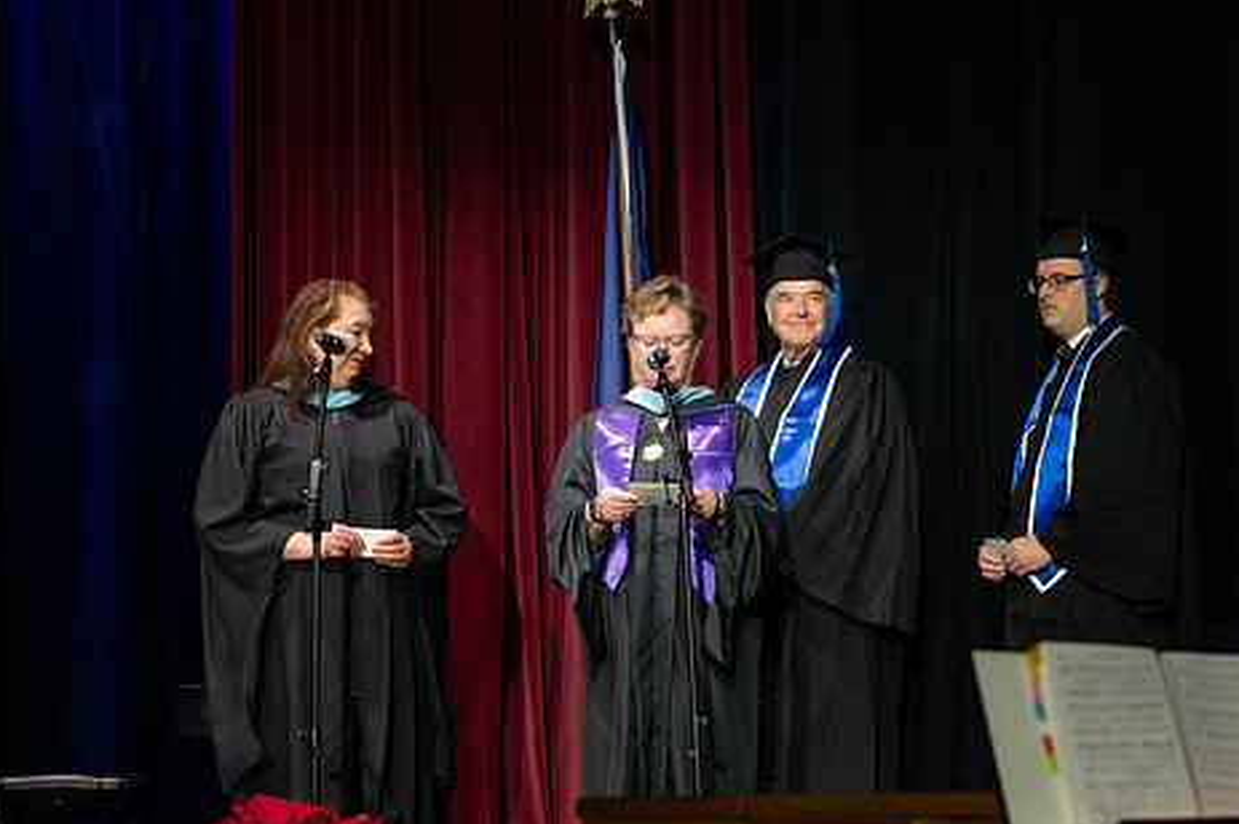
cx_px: 789
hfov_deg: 19.6
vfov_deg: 13.1
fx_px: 3577
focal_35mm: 104
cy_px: 455
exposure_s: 1/100
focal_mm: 70
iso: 320
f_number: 4
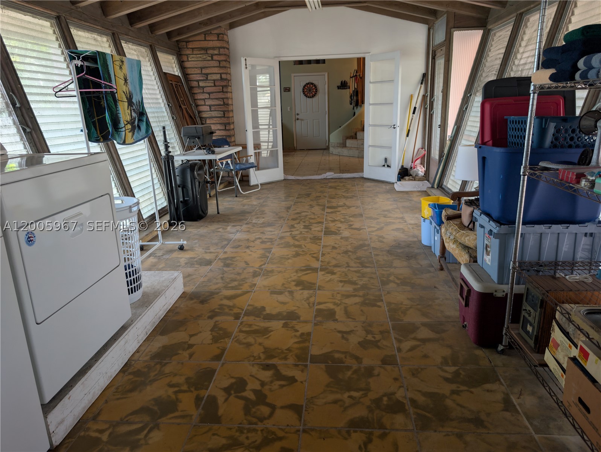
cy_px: 226
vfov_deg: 56.9
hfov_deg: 71.5
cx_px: 300
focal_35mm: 24
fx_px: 417
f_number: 1.68
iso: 77
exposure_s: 1/39.1
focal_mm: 6.9
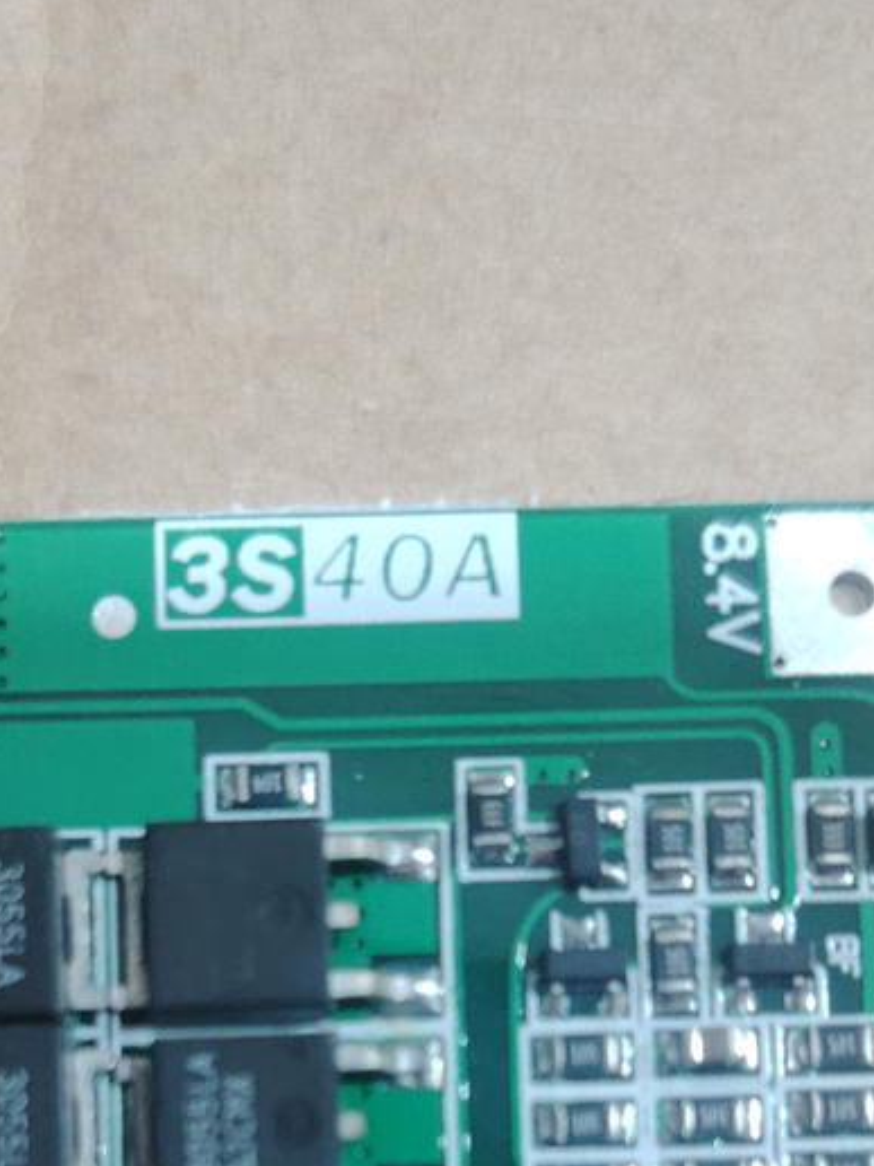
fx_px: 2087
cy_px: 1233
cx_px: 323
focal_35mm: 62
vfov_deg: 28.7
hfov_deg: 23.6
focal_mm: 5.25
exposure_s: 1/33.3
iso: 906
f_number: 1.75
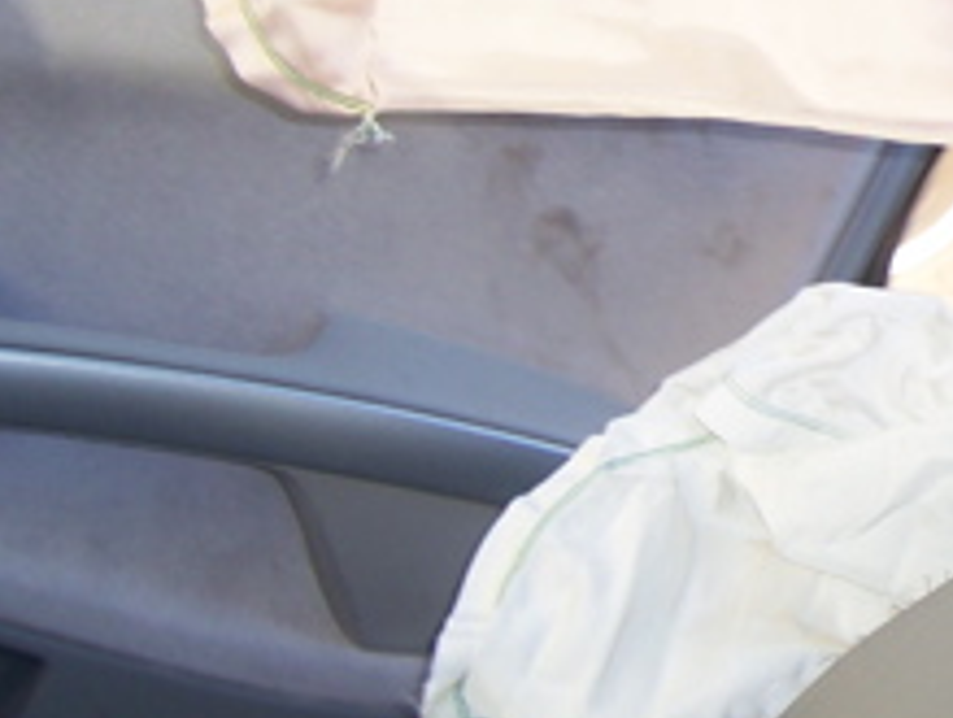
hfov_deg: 17.1
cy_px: 157
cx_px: 1388
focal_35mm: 105
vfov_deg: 14.1
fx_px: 2895
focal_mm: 6.2
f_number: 2.8
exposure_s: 1/60
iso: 80
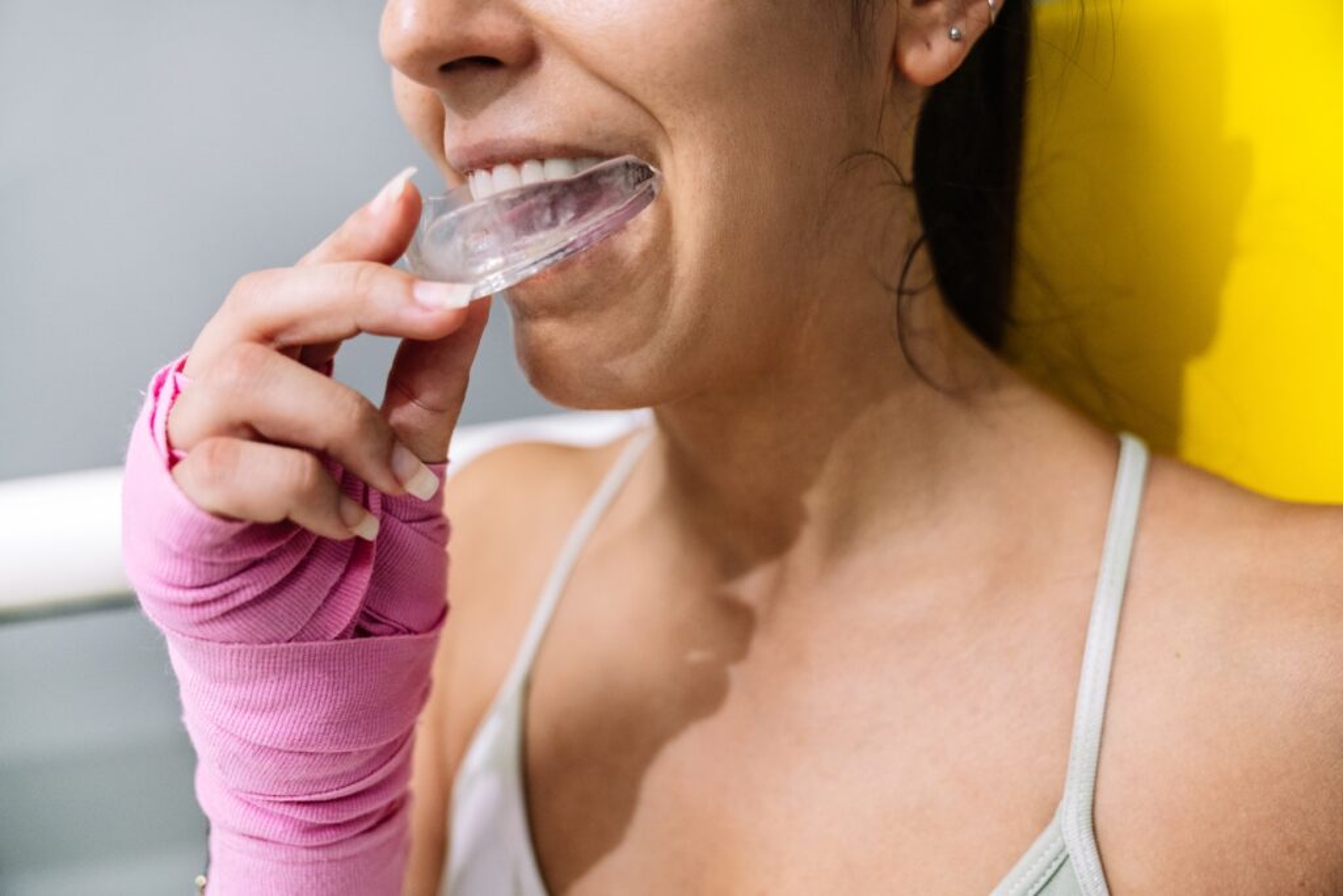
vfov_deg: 37.9
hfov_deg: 54.4
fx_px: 1306
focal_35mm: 35
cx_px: 672
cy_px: 448
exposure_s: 1/400
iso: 1600
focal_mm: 35
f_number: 2.8
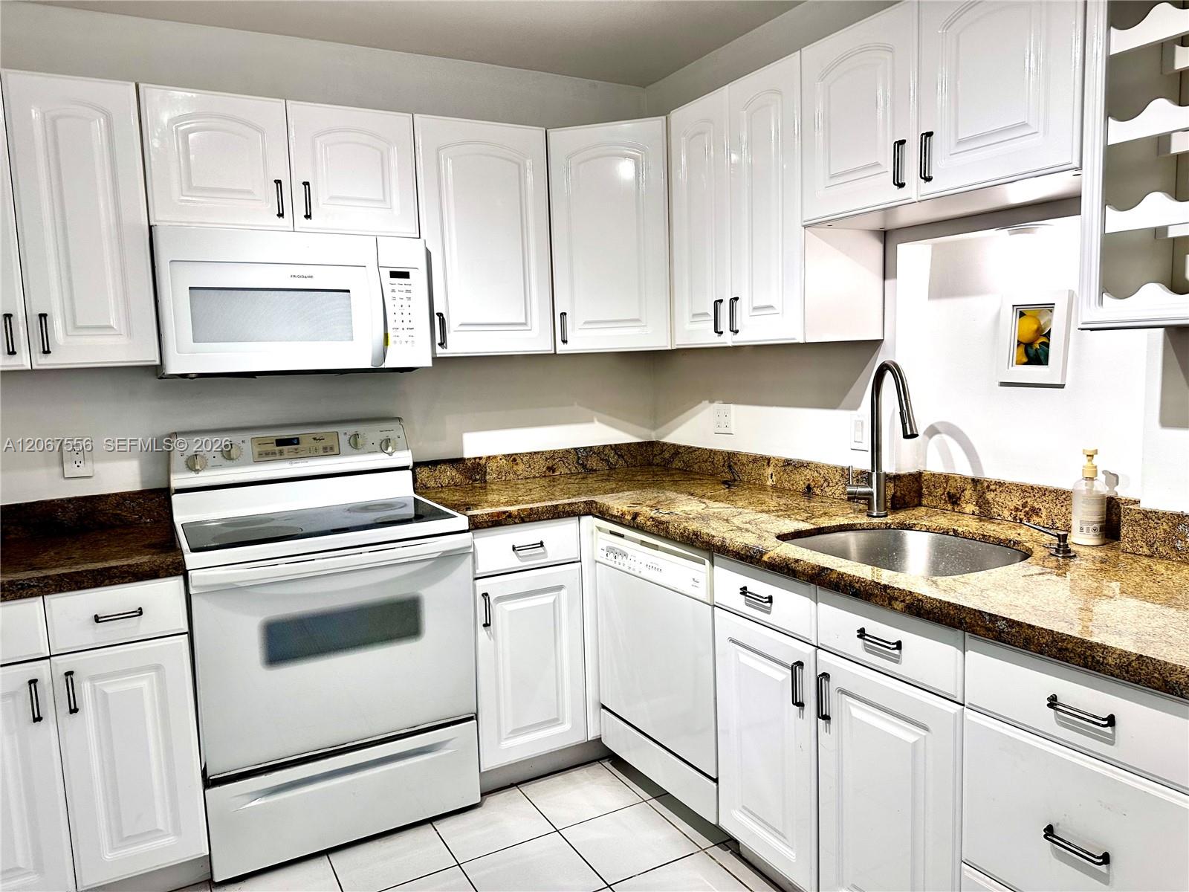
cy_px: 446
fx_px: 824
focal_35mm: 24
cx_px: 594
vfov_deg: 56.8
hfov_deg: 71.6
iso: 100
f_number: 1.78
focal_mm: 6.86
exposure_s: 1/120
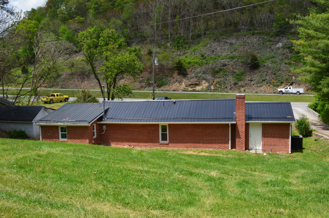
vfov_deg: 36.7
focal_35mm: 36
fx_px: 328
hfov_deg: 53.2
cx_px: 164
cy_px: 109
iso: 140
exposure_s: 1/125
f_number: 11
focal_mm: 24
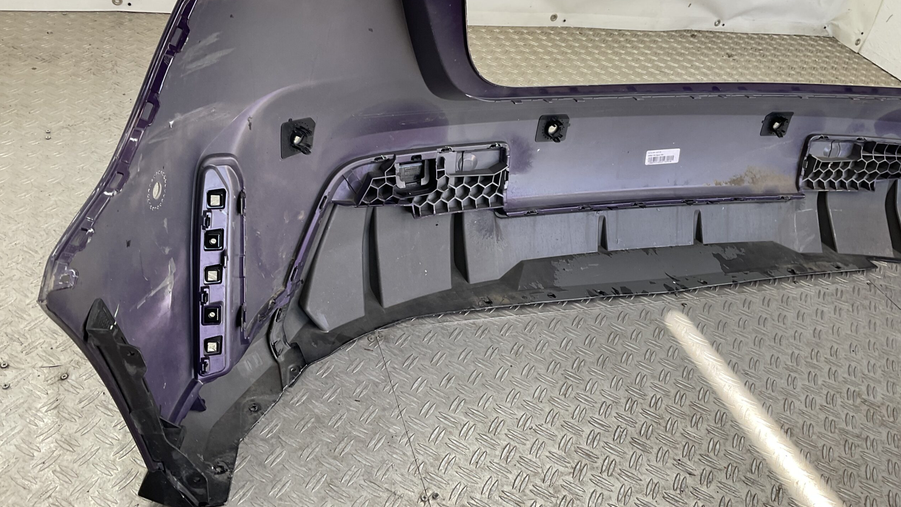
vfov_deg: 36.6
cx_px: 453
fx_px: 765
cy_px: 218
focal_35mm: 32
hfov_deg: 61.0
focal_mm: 3
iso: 25
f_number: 1.8
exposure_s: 1/100
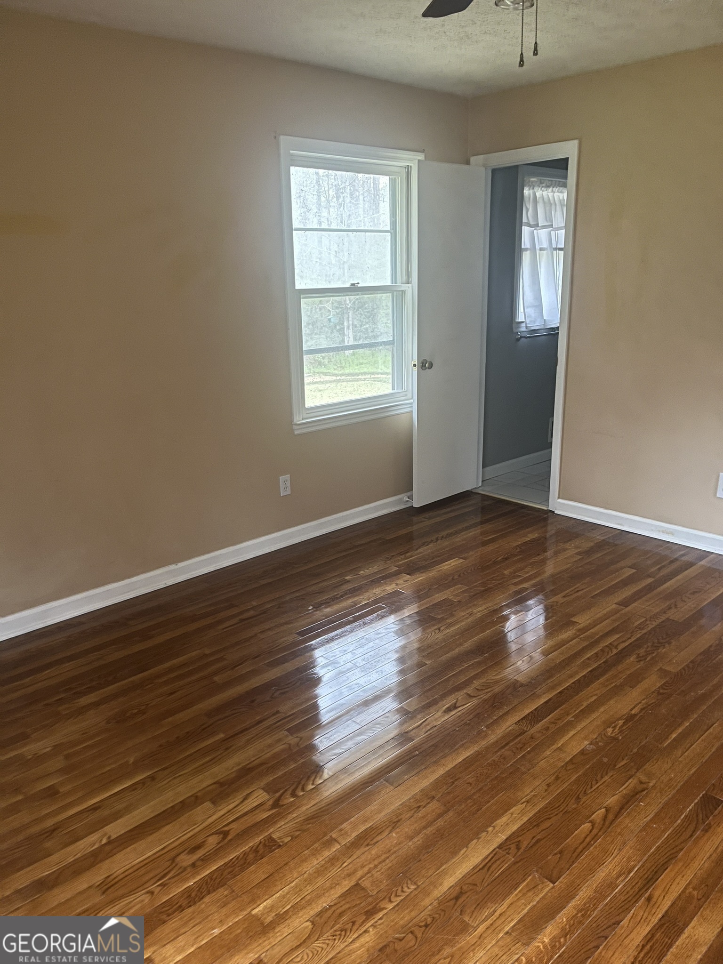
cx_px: 362
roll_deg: +2.4
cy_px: 482
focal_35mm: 26
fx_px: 724
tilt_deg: -16.9
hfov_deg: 53.1
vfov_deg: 67.3
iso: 400
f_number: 1.6
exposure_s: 1/60
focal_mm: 5.1
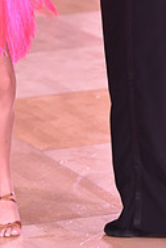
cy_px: -68
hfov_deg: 4.5
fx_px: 2123
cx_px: 73
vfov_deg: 6.7
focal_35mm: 307
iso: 1250
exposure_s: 1/250
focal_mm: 100
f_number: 4.5
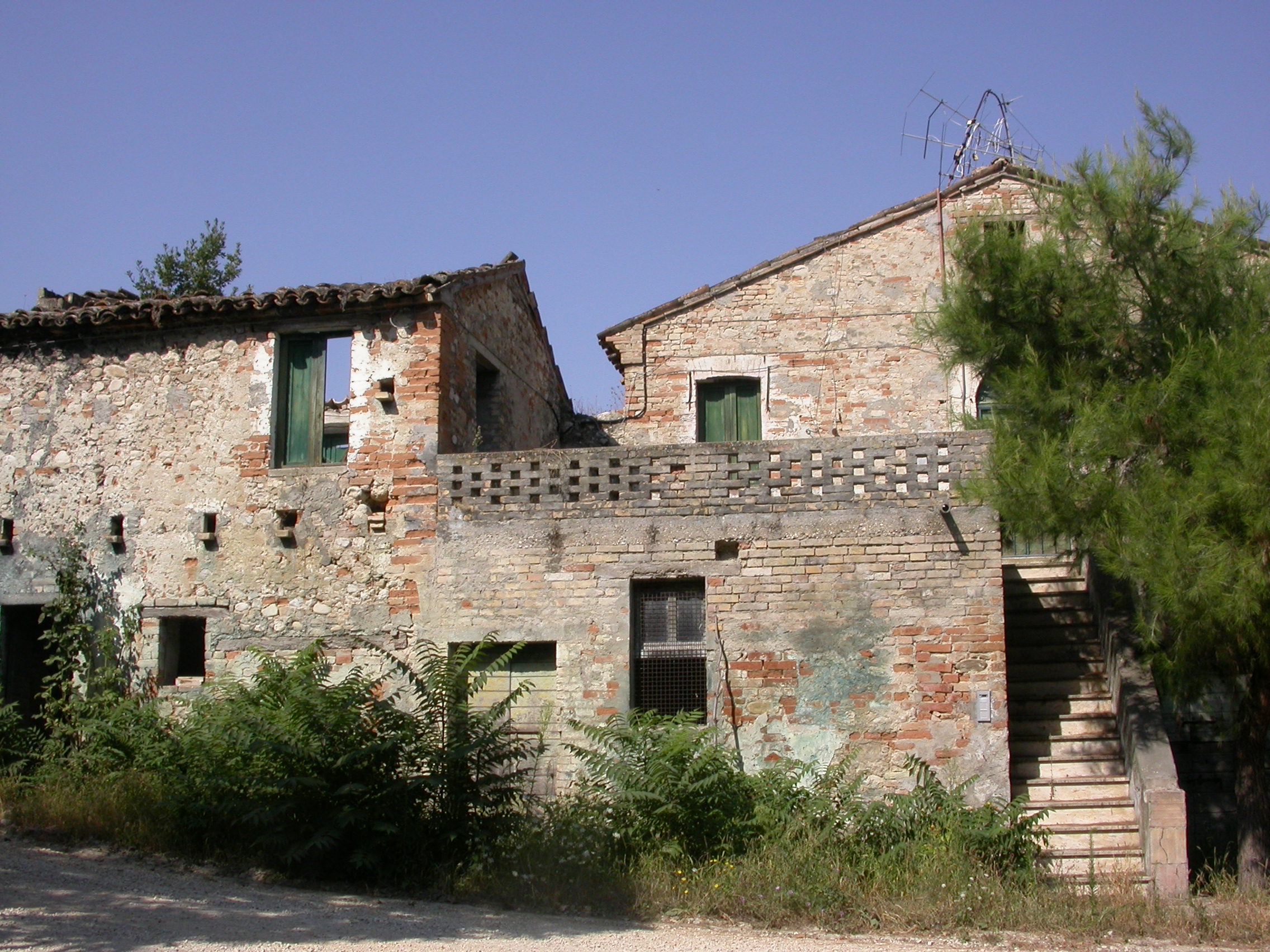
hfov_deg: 49.0
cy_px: 476
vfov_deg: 37.7
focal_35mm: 38
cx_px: 635
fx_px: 1394
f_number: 7.5
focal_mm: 7.85
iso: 100
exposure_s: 1/403
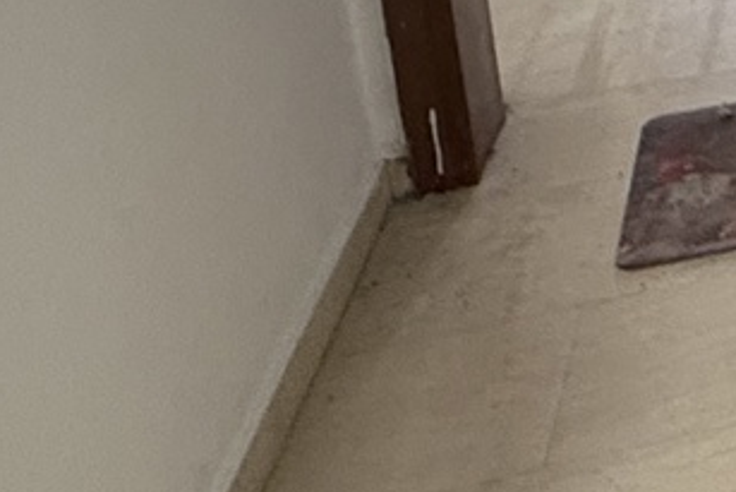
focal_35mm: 91
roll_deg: -0.8
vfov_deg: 13.2
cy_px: -451
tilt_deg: -13.1
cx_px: 1618
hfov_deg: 15.6
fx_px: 1861
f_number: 2.2
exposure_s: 1/92
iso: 320
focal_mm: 2.22
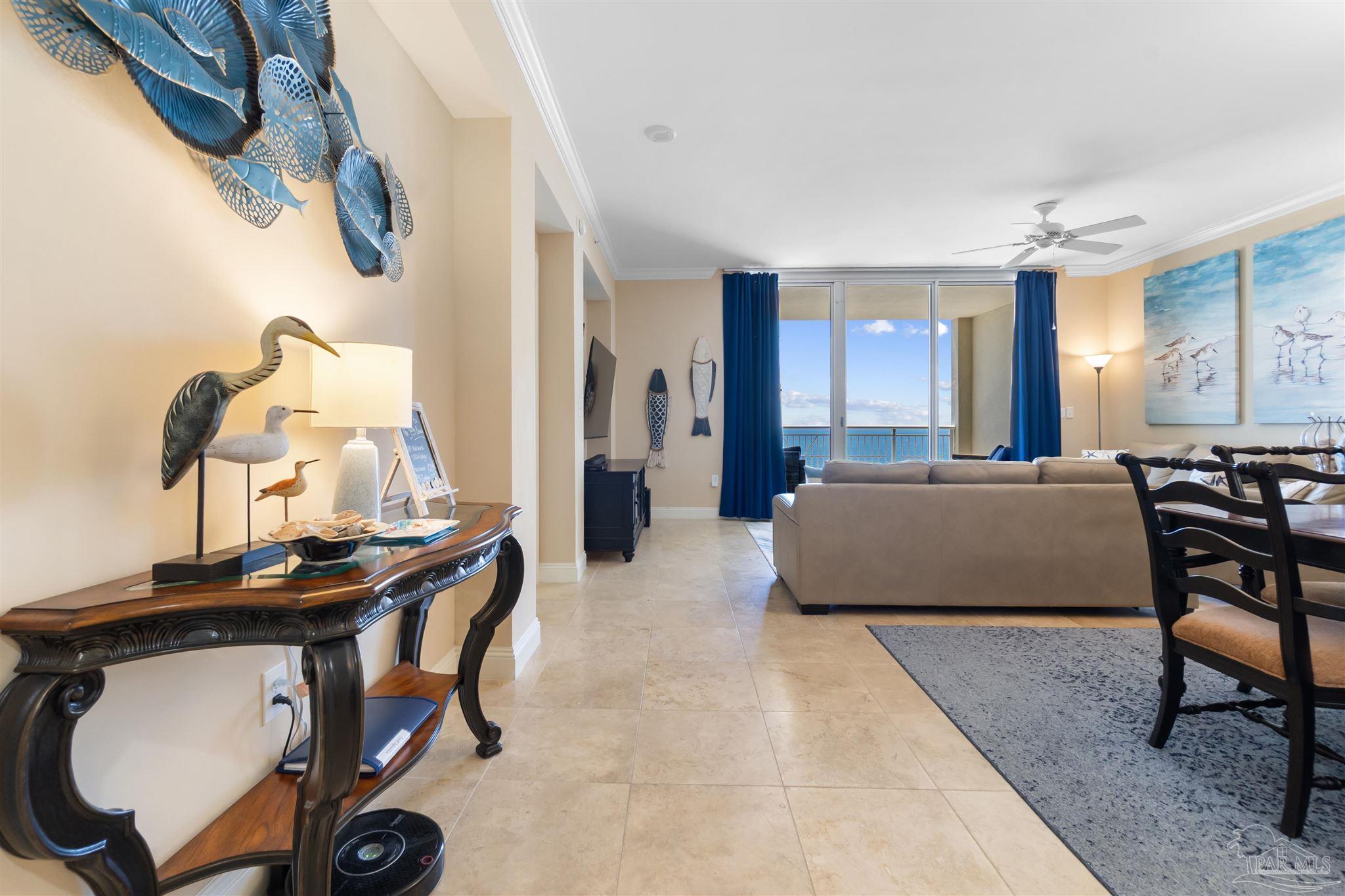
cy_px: 448
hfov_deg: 100.4
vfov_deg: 77.3
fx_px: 560
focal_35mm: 15
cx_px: 672
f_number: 9
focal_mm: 10
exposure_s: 1/10
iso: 500
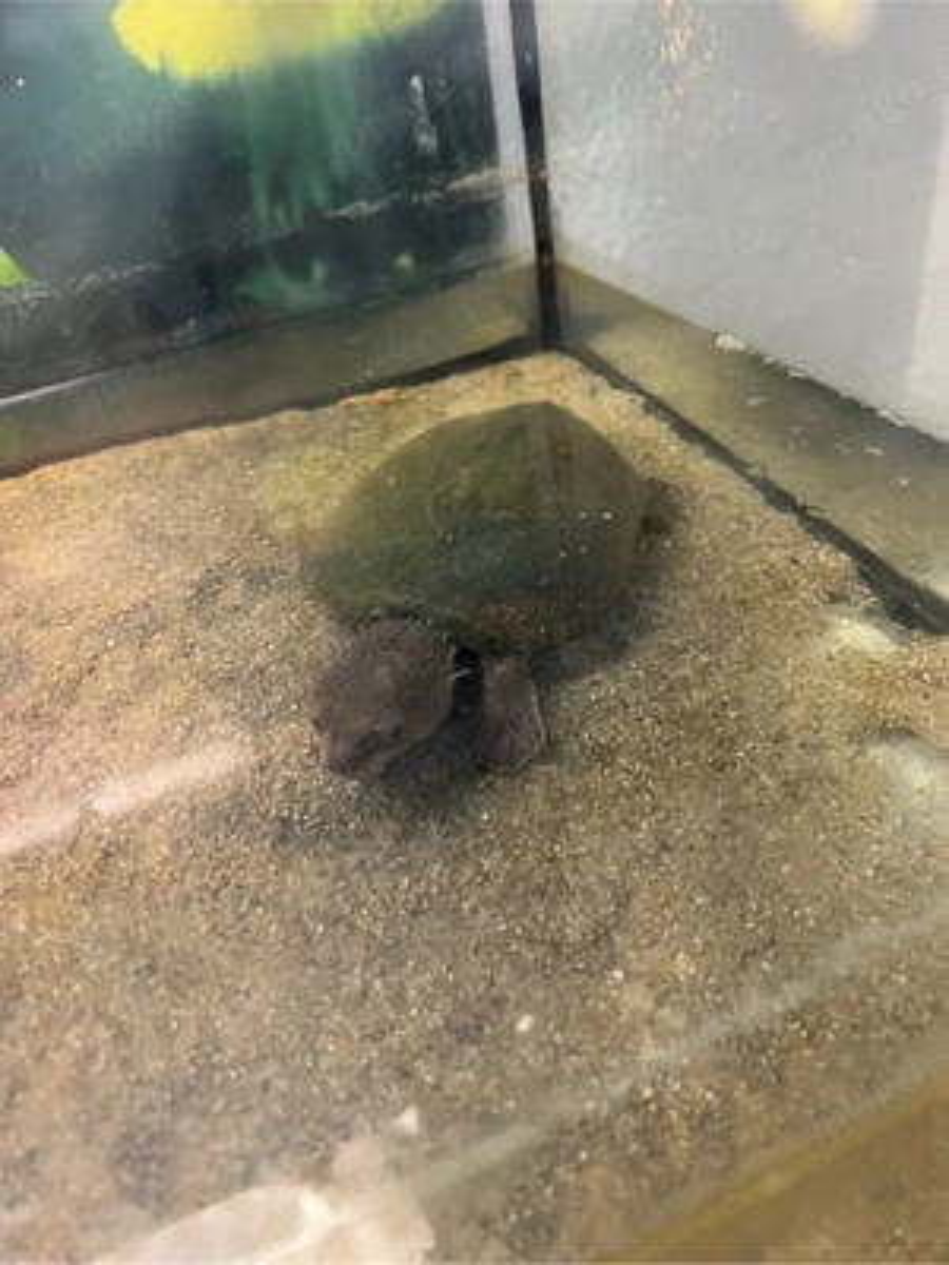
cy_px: 632
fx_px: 950
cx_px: 474
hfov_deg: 53.1
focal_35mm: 26
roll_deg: +9.6
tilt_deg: -35.6
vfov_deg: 67.3
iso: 160
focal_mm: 5.7
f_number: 1.5
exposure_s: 1/50
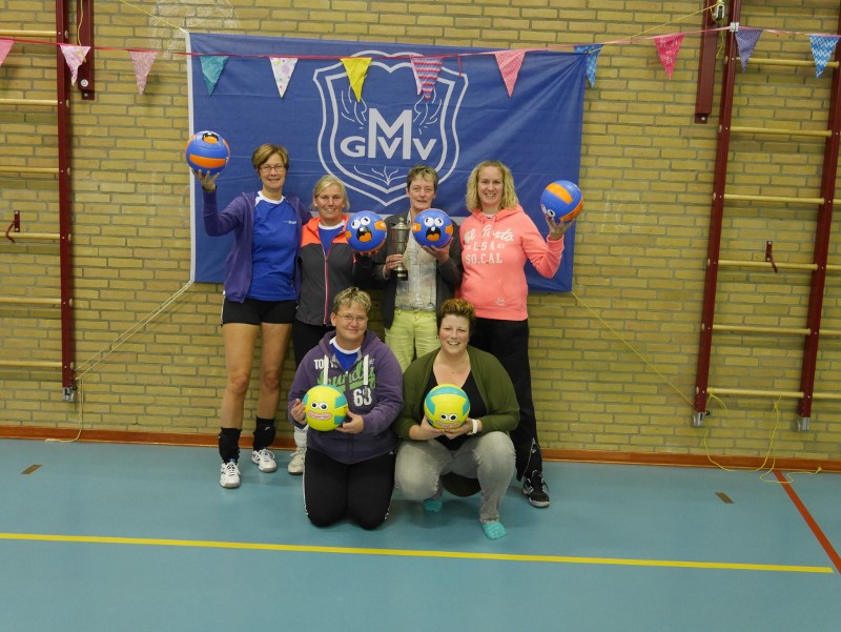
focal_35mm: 36
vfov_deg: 39.7
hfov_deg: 51.3
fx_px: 875
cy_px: 316
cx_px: 420
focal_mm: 18
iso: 2500
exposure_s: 1/60
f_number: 4
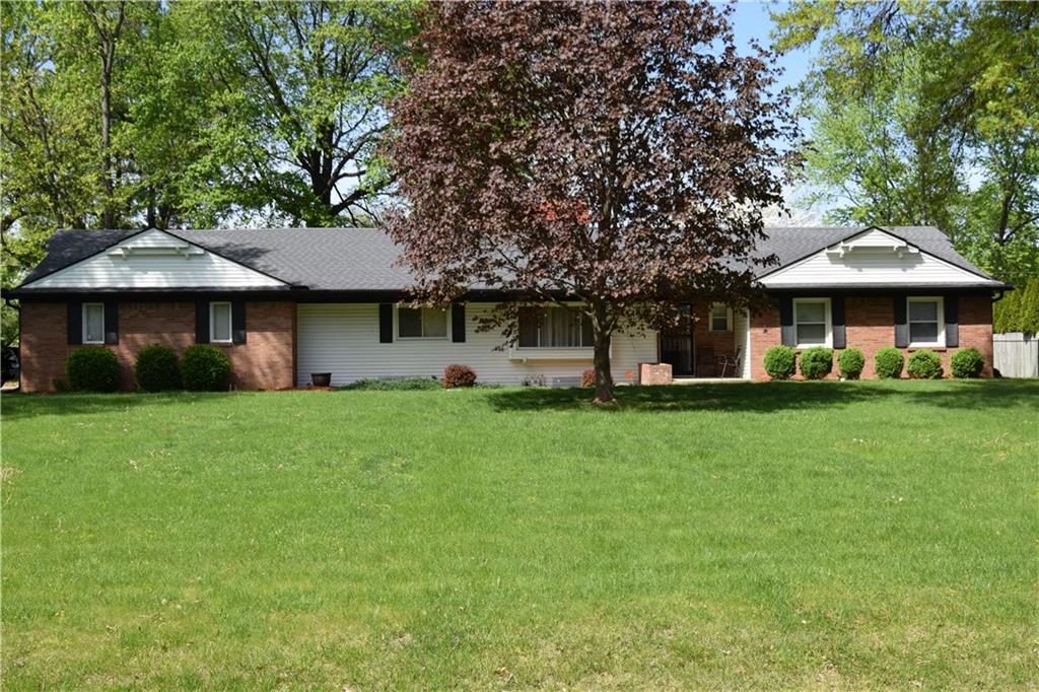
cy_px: 346
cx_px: 520
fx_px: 1125
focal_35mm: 39
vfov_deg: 34.2
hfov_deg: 49.6
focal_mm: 26
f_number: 14
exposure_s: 1/200
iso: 400
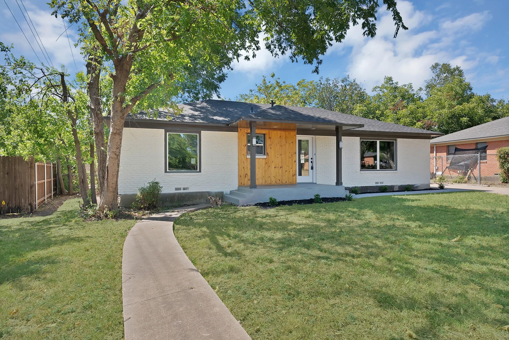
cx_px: 254
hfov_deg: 81.2
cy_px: 170
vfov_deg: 59.6
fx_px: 297
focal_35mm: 21
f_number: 9
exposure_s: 1/125
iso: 640
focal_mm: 21
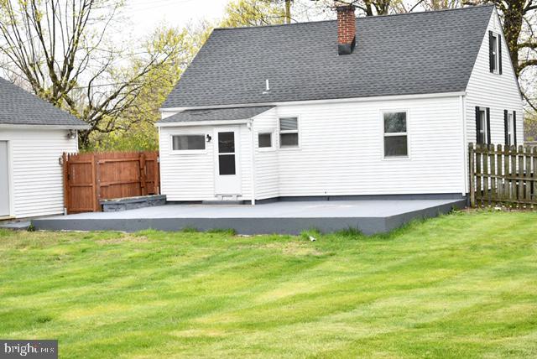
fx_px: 1075
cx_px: 268
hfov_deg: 28.0
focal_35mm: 72
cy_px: 180
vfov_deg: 19.0
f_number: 5.6
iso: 100
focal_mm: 48
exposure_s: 1/125
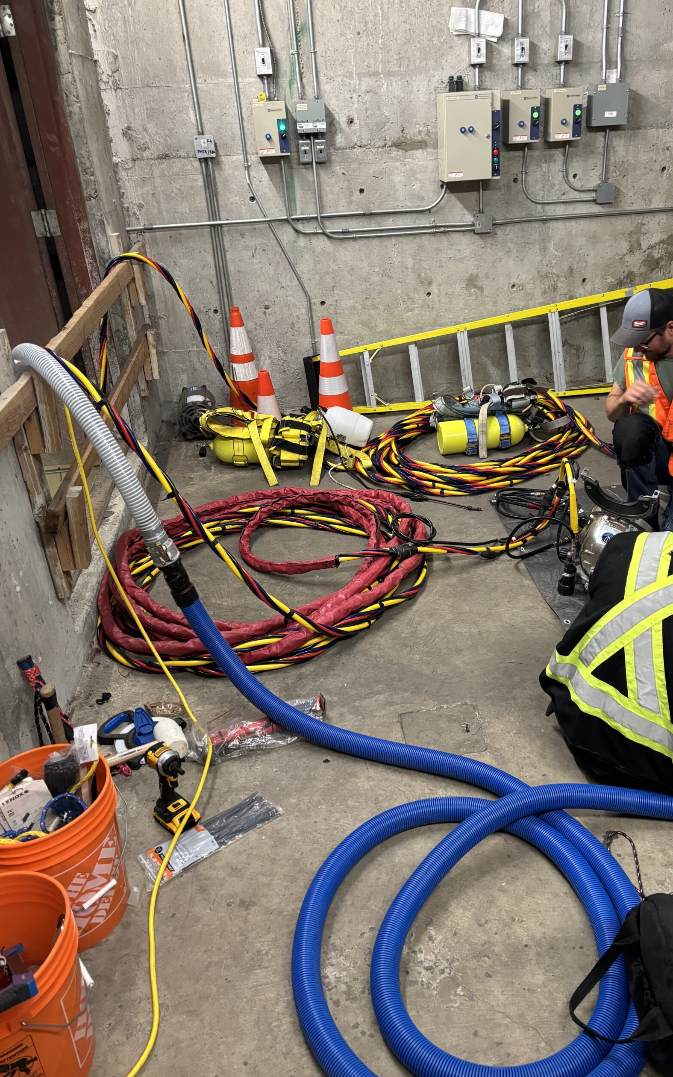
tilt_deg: -27.6
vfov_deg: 66.5
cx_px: 398
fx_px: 822
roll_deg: +2.2
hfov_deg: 44.3
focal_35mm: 28
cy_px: 530
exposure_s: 1/60
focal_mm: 5.96
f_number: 1.6
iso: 400
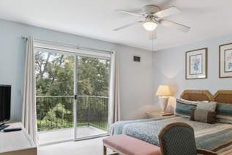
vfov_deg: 49.2
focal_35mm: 26
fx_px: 167
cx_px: 146
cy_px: 93
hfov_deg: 68.2
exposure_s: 1/15
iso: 250
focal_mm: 17
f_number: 8
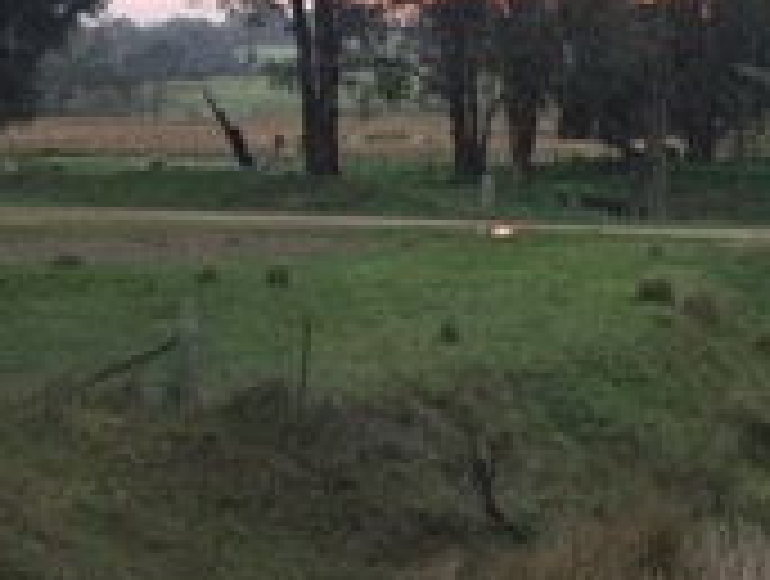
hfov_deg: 21.6
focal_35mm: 88
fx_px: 1962
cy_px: 292
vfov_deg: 16.8
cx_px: 725
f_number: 2.2
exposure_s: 1/30
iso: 125
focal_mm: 4.15
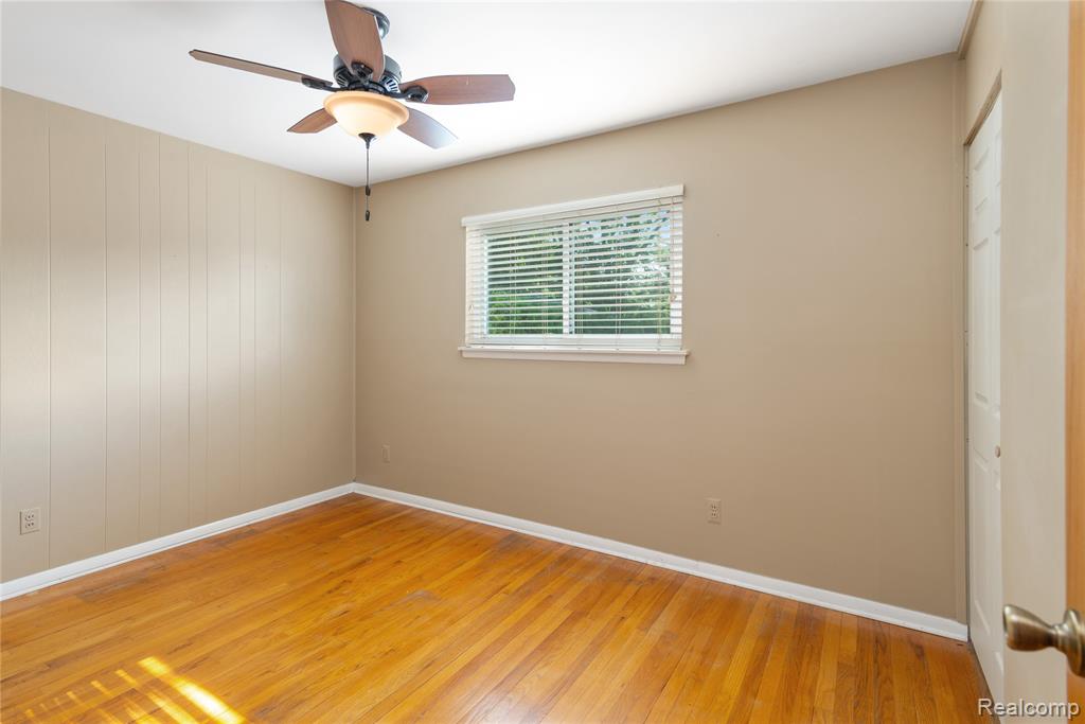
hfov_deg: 93.3
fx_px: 512
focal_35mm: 17
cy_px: 362
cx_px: 542
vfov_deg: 70.5
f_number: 8
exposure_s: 1/4
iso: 250
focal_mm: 17
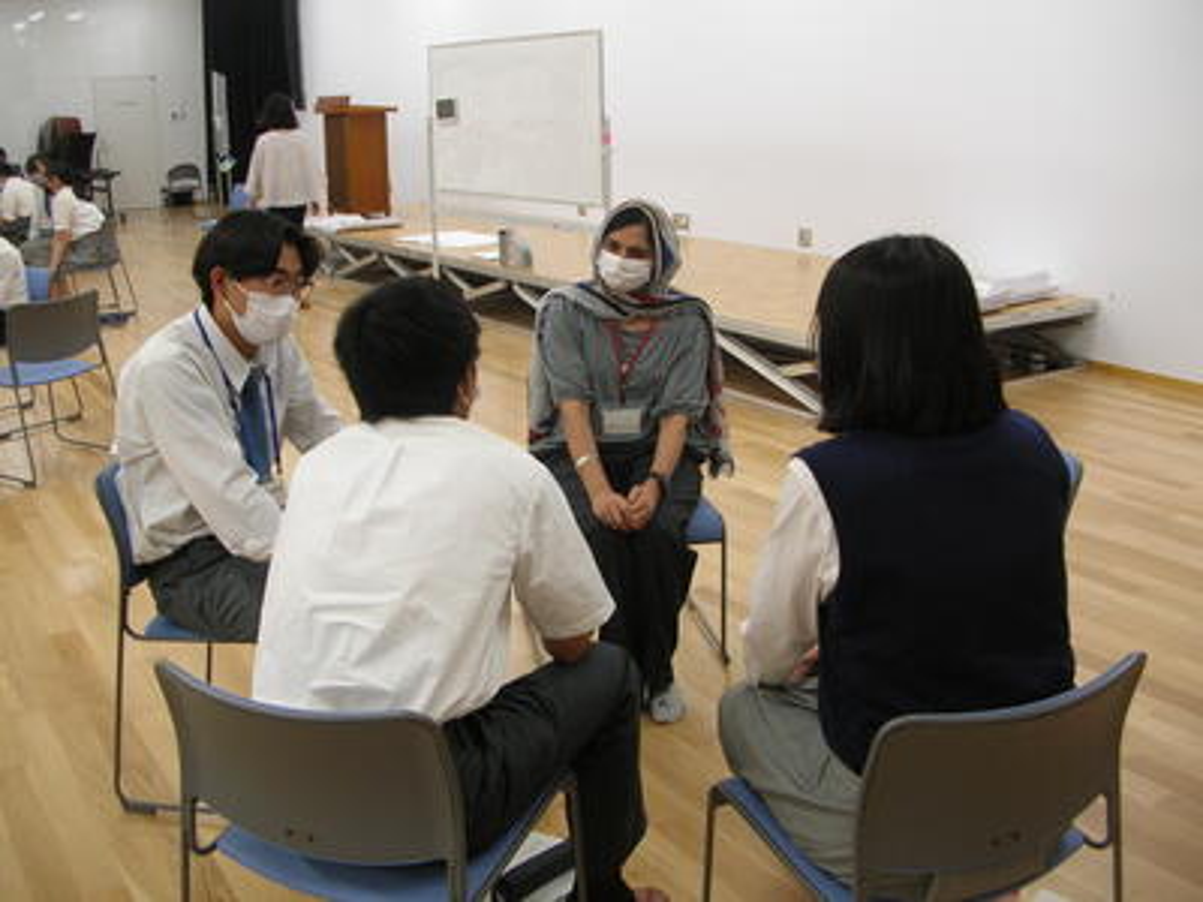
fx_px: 1216
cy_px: 451
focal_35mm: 35
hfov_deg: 52.6
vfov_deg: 40.7
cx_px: 602
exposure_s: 1/17.1
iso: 50
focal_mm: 5.8
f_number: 2.8
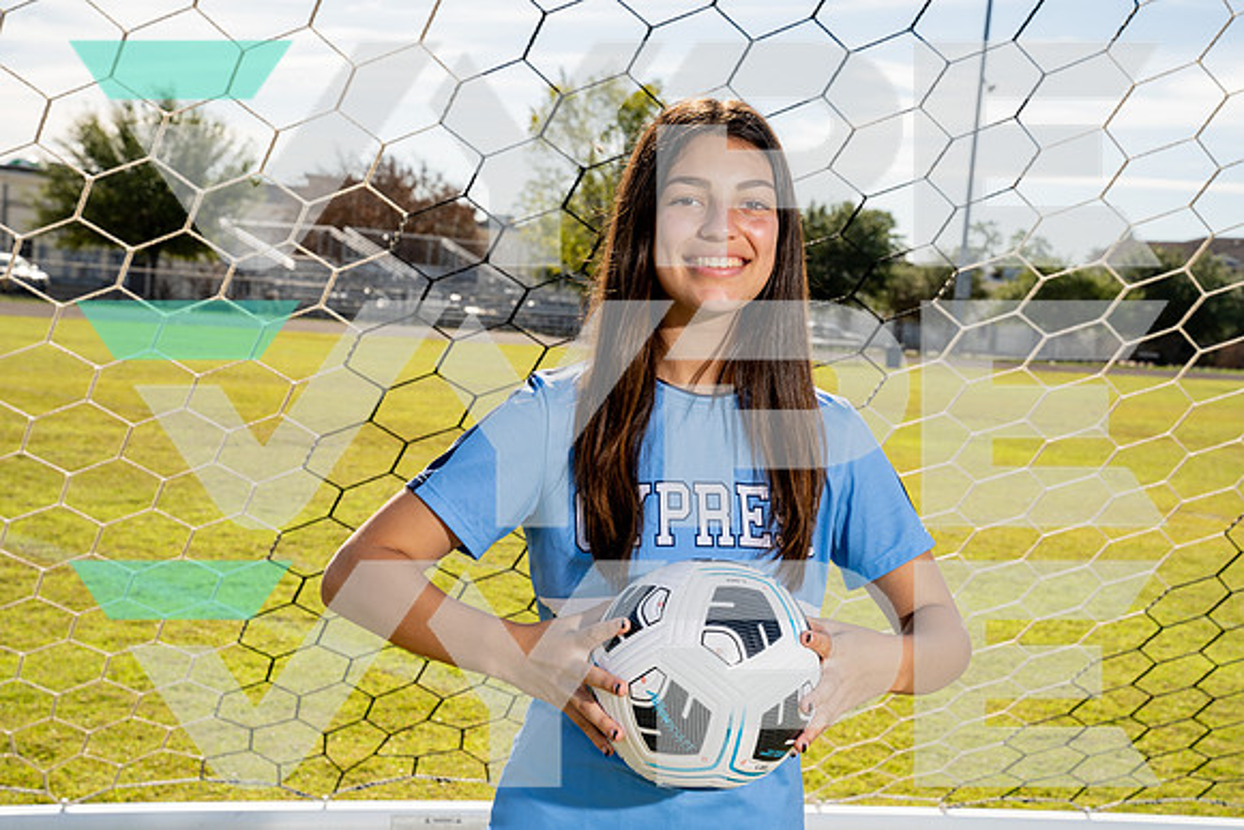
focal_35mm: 59
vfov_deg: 23.0
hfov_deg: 33.9
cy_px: 415
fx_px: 2039
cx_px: 622
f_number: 11
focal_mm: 59
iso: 200
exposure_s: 1/250
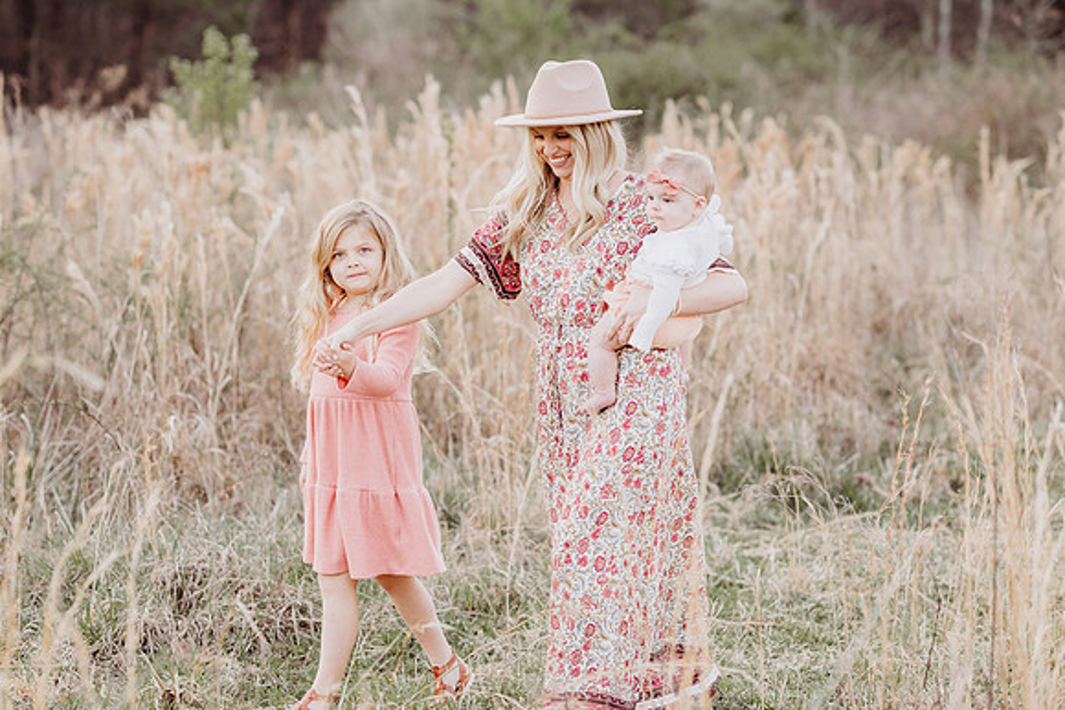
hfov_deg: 23.9
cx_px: 532
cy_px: 355
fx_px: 2515
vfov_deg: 16.1
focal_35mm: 85
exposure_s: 1/320
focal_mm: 85
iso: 320
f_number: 2.5
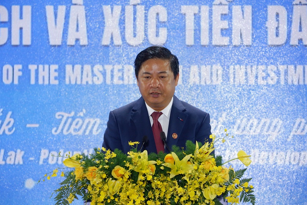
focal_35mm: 345
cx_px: 154
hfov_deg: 6.0
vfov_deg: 4.0
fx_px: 2943
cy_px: 102
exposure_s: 1/340
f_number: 6.7
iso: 2500
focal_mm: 230
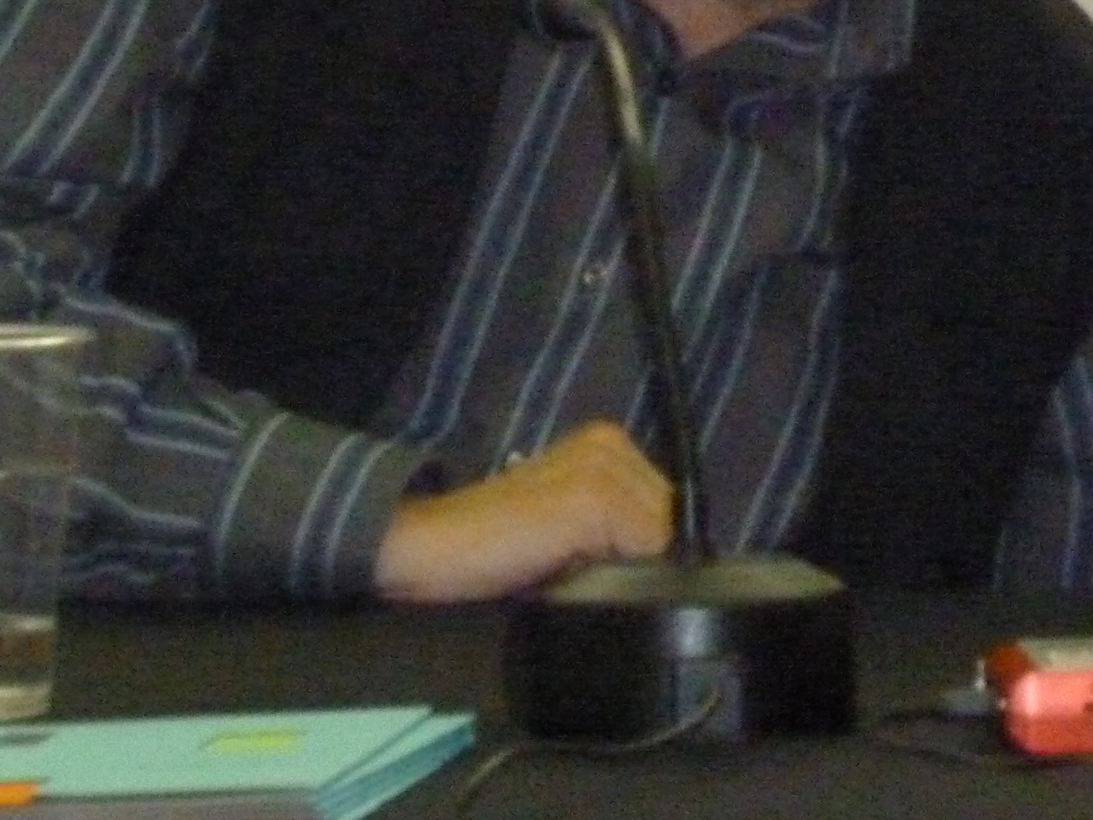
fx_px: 10357
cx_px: 1060
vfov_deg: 4.5
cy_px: 36
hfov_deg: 6.0
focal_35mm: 328
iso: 1000
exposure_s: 1/100
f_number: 5.4
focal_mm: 21.7
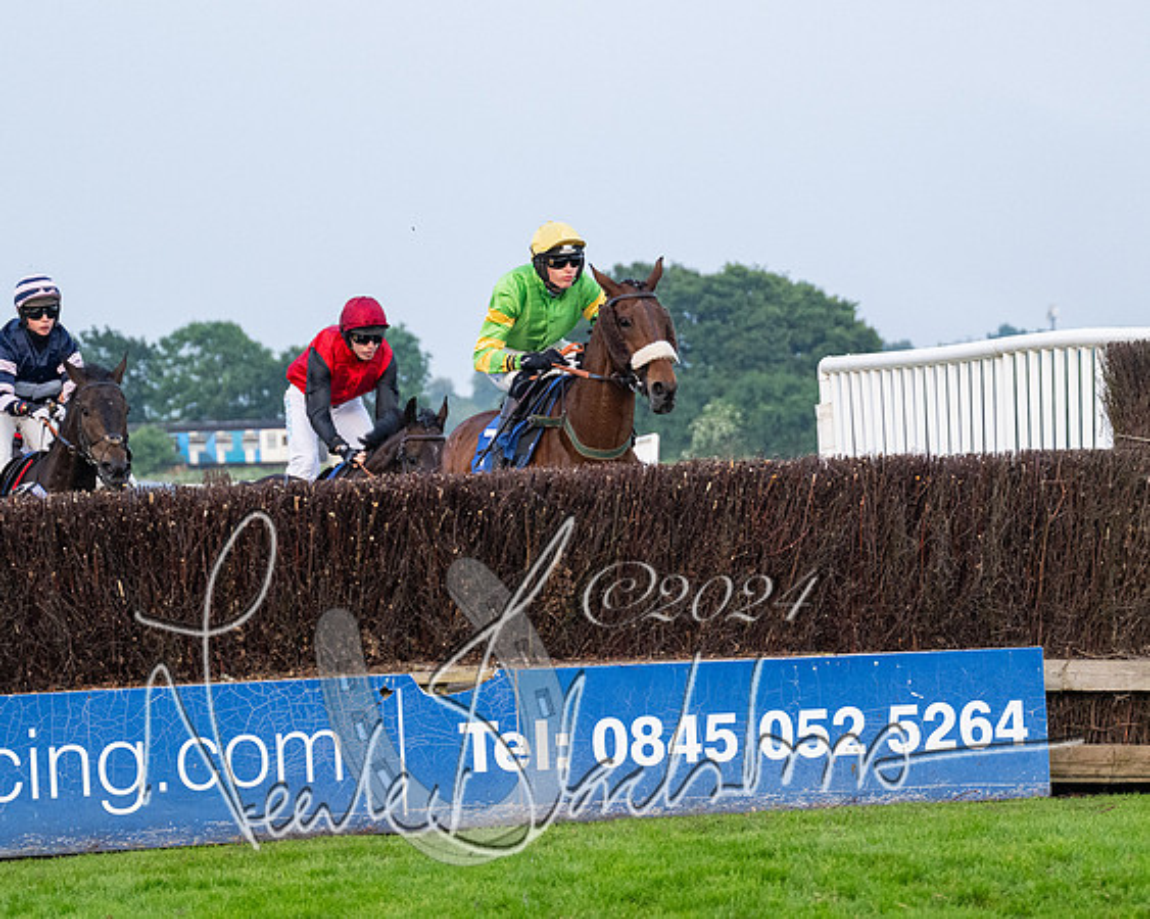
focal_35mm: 166
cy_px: 404
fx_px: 5661
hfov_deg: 11.6
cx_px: 631
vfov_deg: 9.3
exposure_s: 1/2500
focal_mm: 98
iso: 1250
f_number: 4
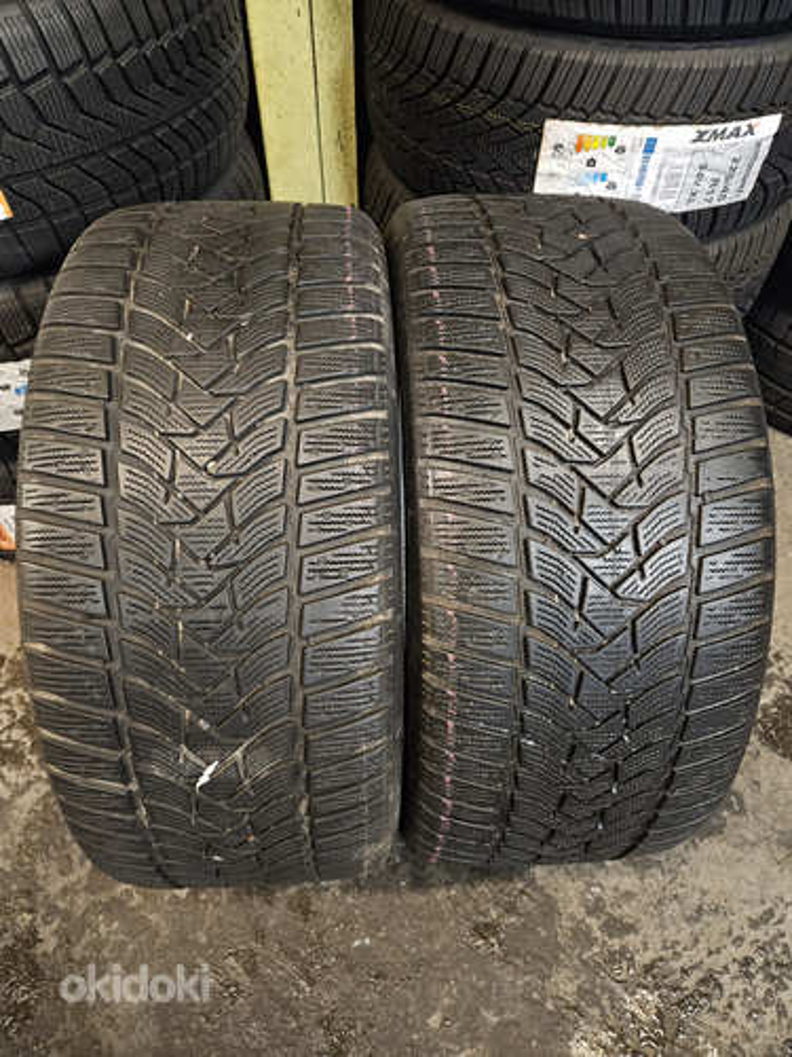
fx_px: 702
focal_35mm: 23
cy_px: 528
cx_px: 396
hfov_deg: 58.9
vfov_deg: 73.9
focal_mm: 5.4
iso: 800
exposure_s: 1/25
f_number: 1.8
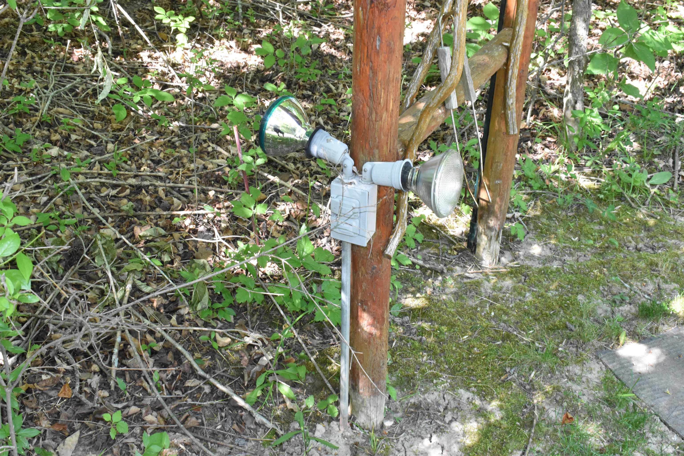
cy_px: 228
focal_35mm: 44
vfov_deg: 30.8
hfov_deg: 45.0
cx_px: 342
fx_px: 826
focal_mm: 29
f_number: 16
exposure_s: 1/60
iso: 2800
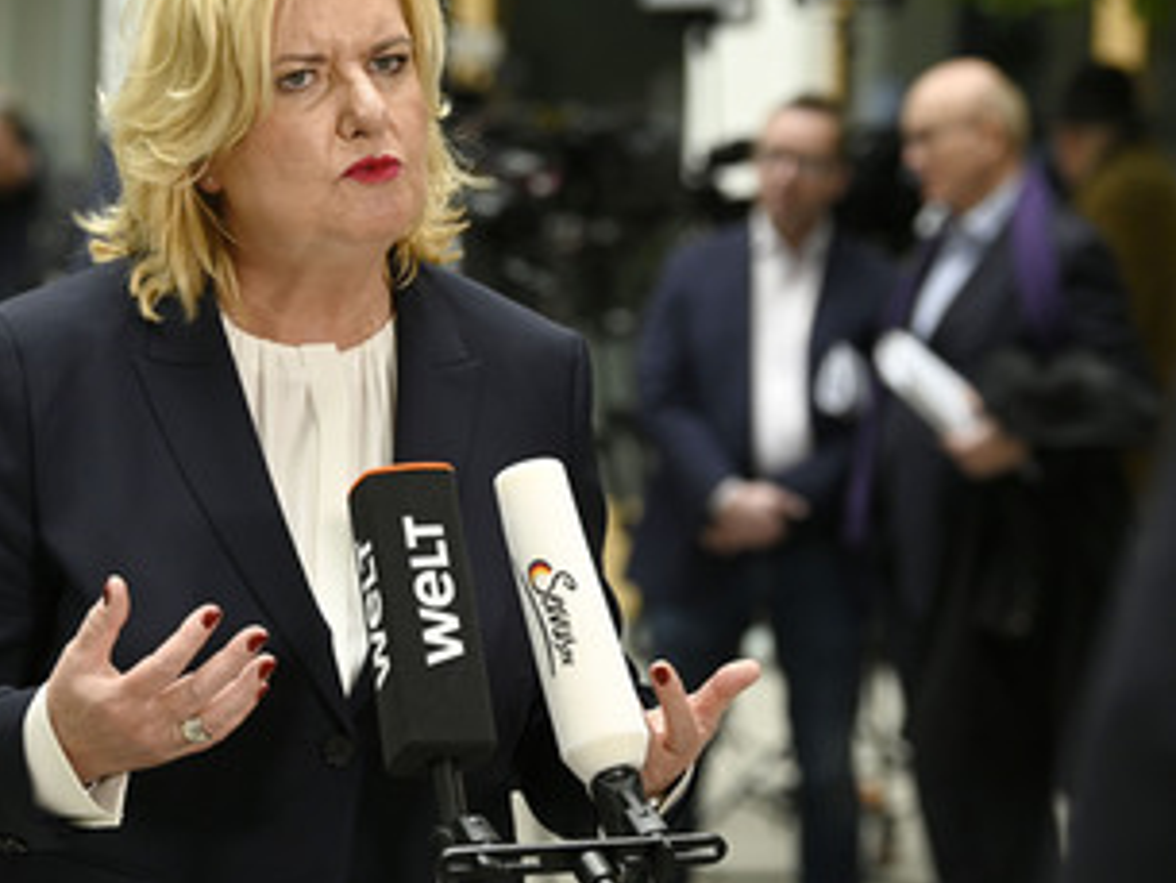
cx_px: 310
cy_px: 393
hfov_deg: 13.6
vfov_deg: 10.2
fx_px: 4928
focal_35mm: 145
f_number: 4.5
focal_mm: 102
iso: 2000
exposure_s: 1/640
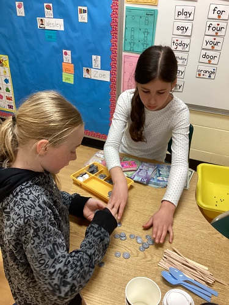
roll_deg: -1.5
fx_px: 273
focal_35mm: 31
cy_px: 152
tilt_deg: -31.8
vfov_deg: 58.4
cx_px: 114
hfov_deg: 45.4
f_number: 2.4
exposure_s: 1/50
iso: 200
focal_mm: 3.3
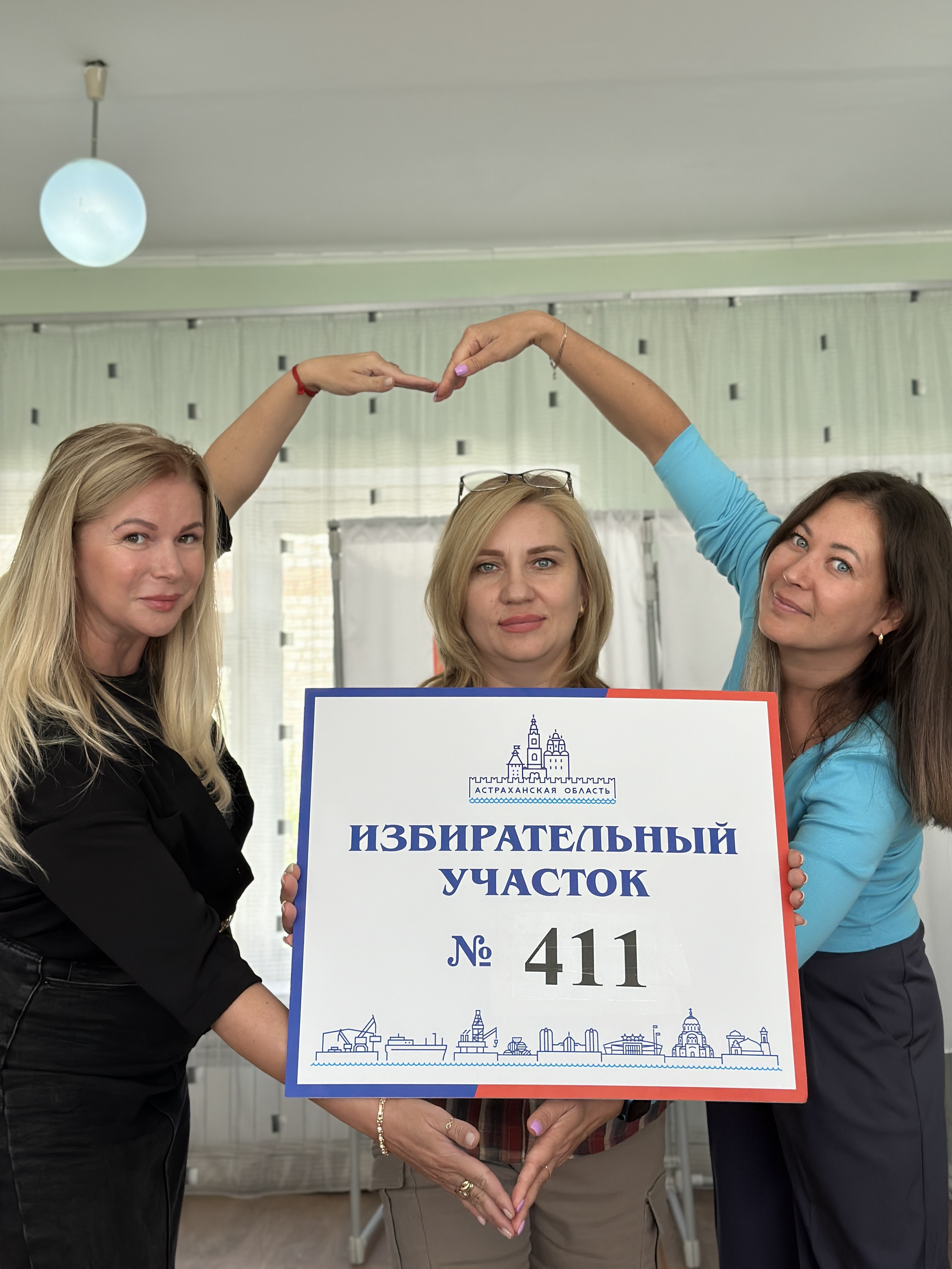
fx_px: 1760
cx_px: 476
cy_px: 634
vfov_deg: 39.7
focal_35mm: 48
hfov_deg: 30.3
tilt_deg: +6.0
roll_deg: -0.2
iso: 80
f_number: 1.78
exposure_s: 1/456
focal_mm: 6.86
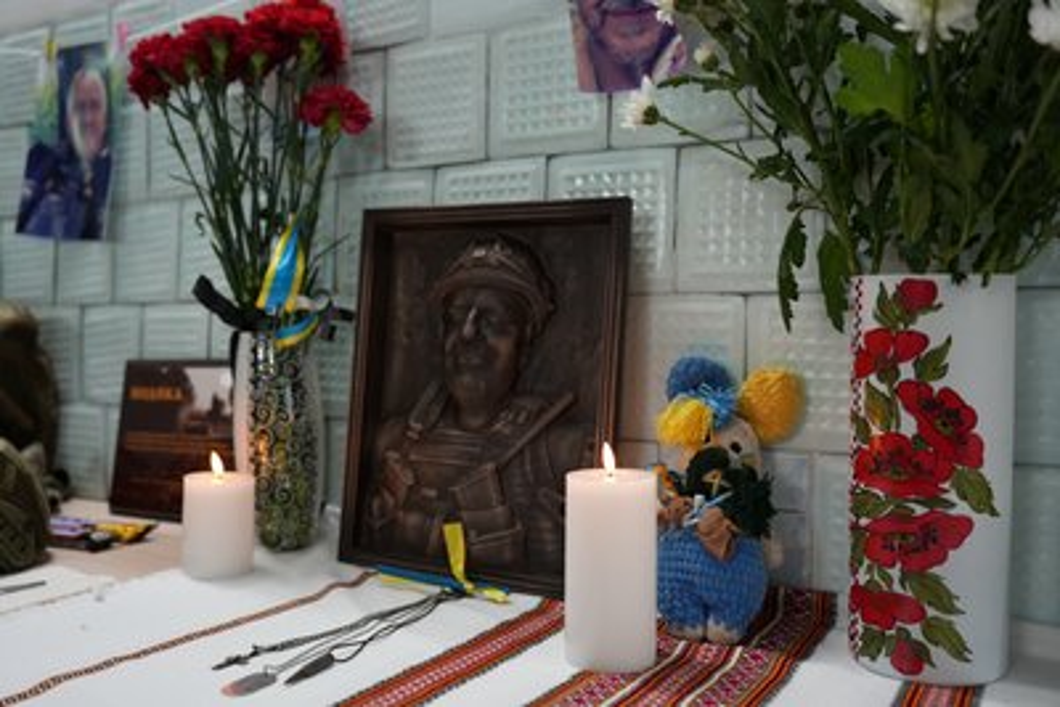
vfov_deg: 42.4
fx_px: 913
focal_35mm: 31
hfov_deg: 60.3
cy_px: 354
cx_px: 530
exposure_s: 1/200
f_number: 2.8
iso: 2500
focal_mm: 31
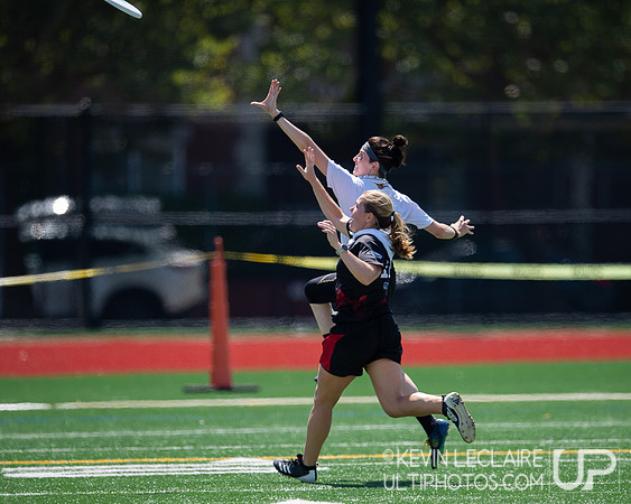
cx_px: 363
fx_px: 10278
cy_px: 308
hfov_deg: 3.5
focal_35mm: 551
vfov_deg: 2.8
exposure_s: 1/1600
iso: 200
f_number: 2.8
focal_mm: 400
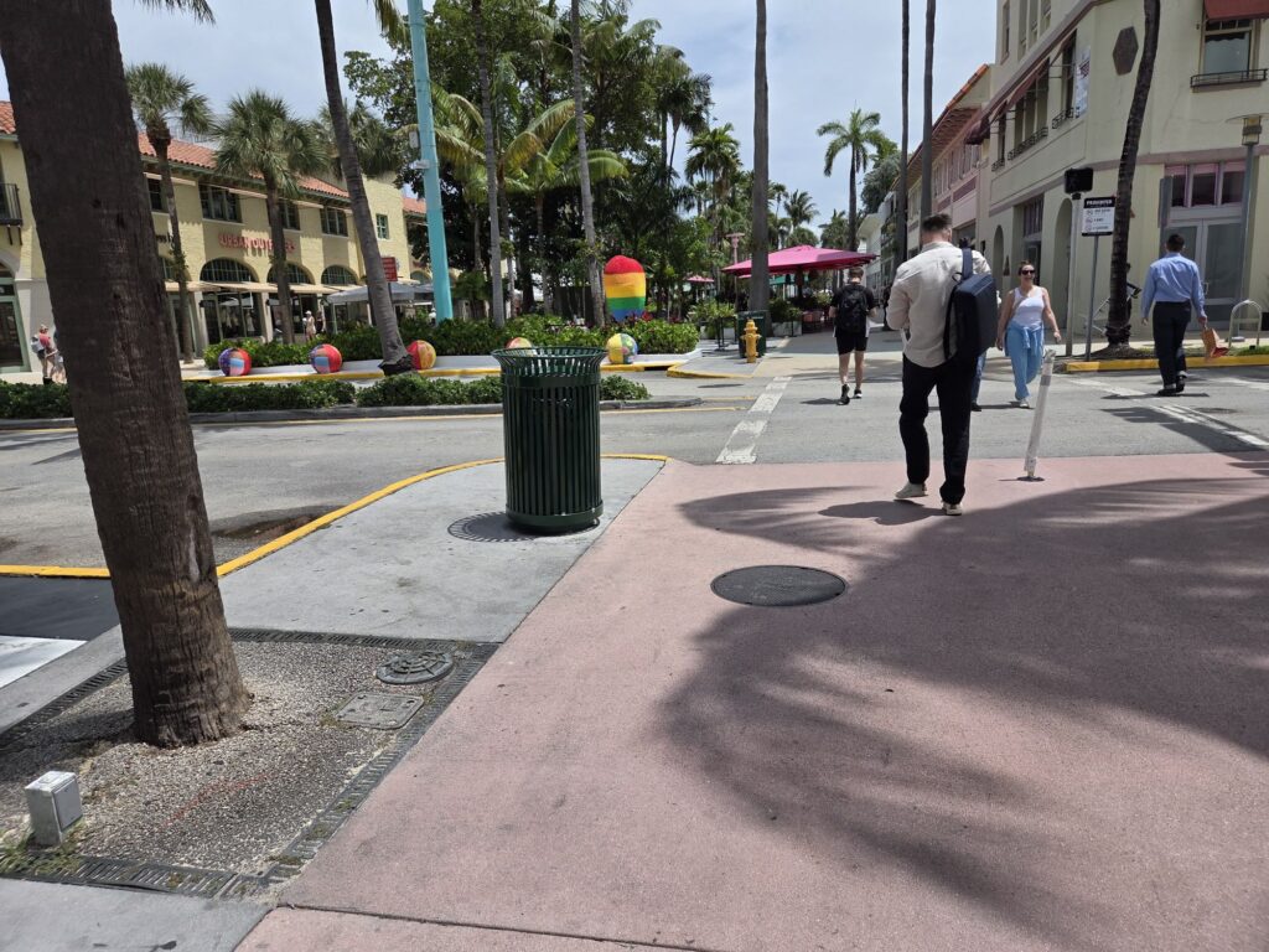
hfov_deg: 73.9
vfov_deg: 58.9
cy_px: 476
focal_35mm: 23
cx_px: 634
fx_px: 843
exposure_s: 1/7075
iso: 80
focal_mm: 5.4
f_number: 1.8
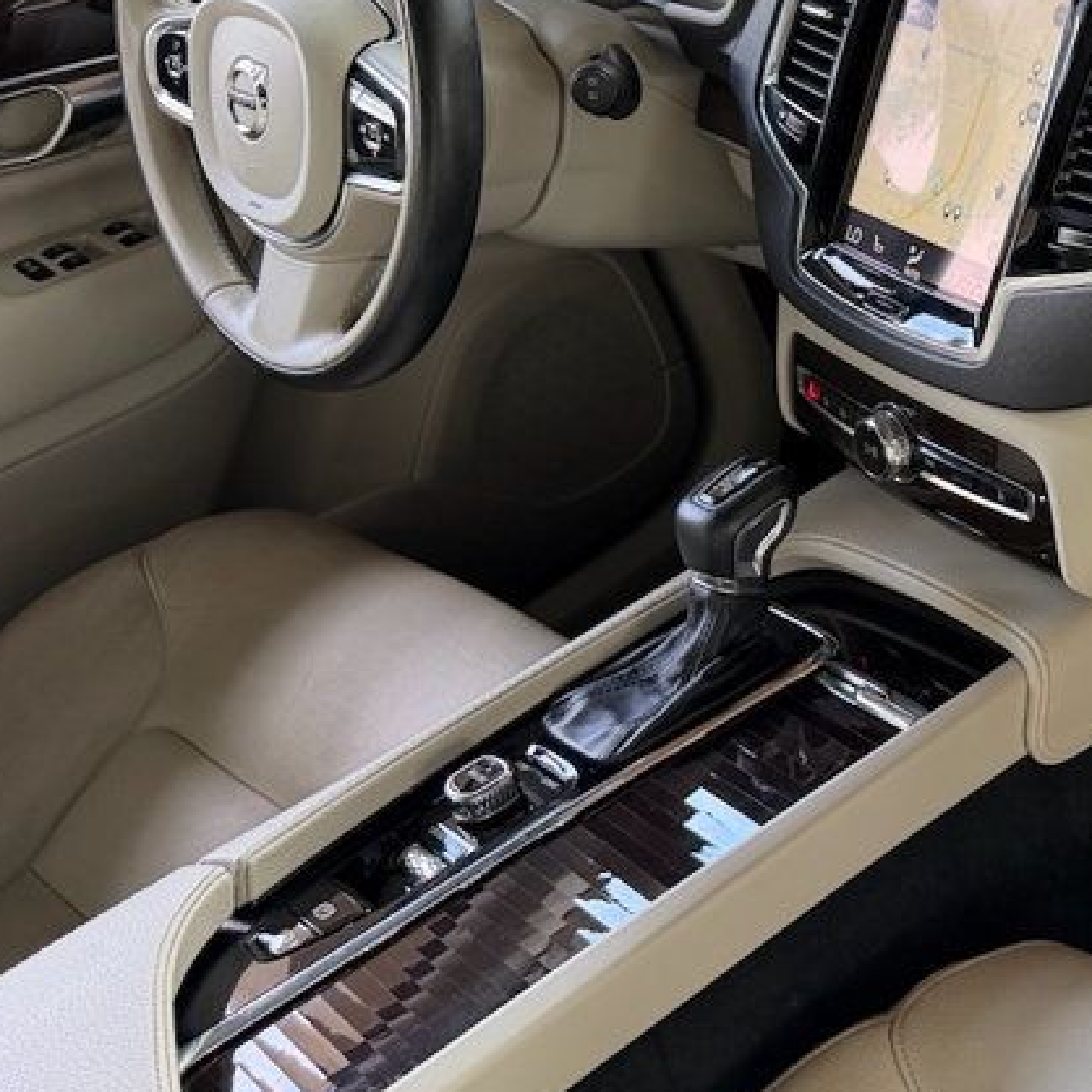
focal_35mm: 52
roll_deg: +9.4
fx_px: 1856
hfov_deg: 28.6
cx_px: 1298
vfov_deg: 32.7
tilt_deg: -35.8
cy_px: 442
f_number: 1.78
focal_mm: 6.76
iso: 200
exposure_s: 1/121
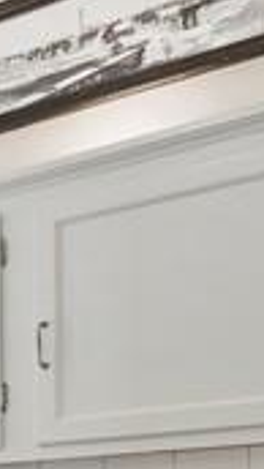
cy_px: 578
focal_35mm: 91
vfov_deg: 21.5
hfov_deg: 10.6
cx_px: -446
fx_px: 1130
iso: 200
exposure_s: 1/4
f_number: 7.1
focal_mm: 7
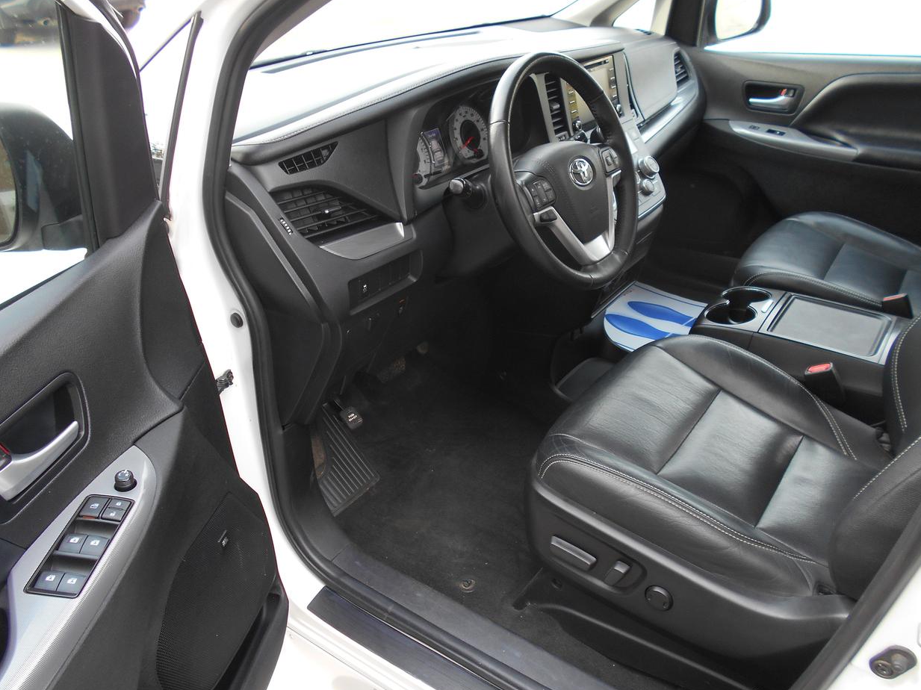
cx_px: 465
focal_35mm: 27
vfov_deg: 51.3
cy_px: 352
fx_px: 718
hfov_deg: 65.3
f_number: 3.2
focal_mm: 4.6
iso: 80
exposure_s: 1/30
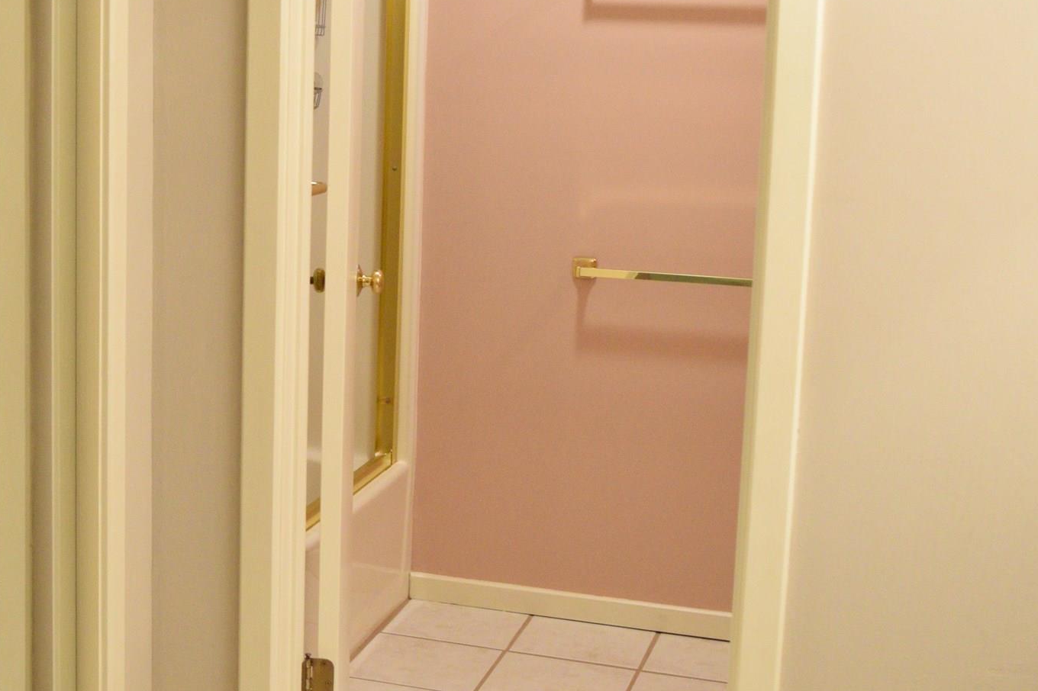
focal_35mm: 61
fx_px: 1758
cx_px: 289
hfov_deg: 32.4
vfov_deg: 22.2
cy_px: 282
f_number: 3.5
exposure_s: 1/60
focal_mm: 18
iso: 1600
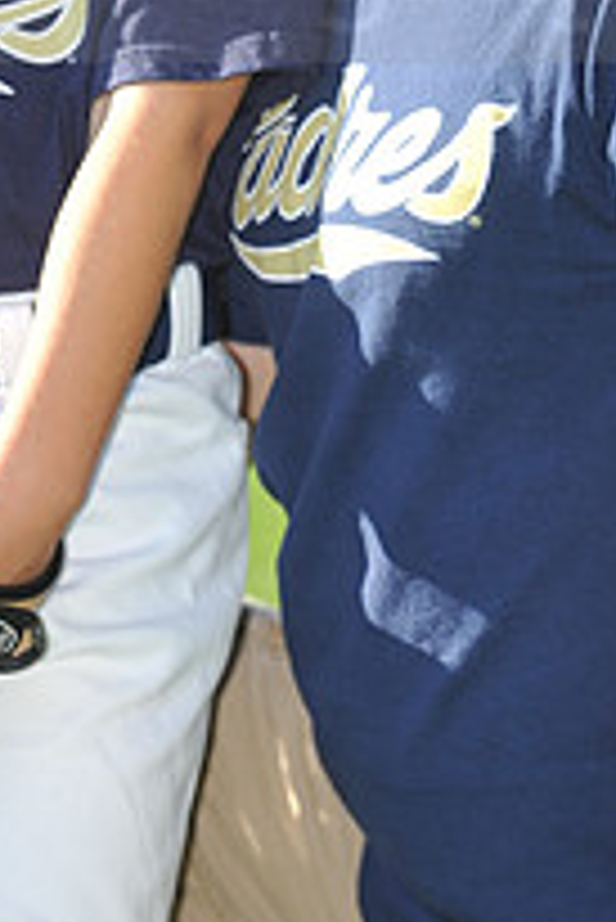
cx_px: 229
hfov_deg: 3.4
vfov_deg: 5.0
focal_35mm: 410
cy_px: -81
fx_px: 10505
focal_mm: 145
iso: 200
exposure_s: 1/800
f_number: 4
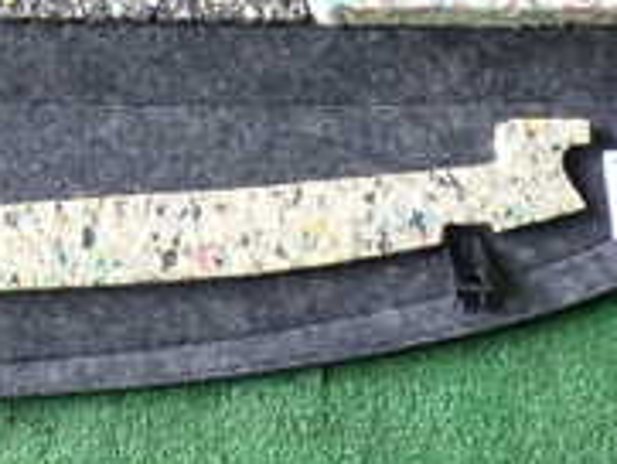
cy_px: -38
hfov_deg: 17.5
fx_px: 1891
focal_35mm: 106
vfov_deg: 13.7
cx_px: -160
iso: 250
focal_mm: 5.79
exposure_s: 1/30
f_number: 2.4
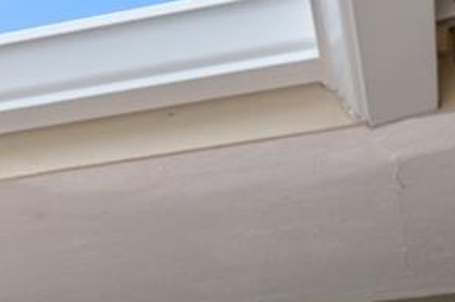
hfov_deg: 11.8
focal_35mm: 144
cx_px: -606
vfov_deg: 8.5
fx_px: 1818
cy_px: 775
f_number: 9
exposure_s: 1/250
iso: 320
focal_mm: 26
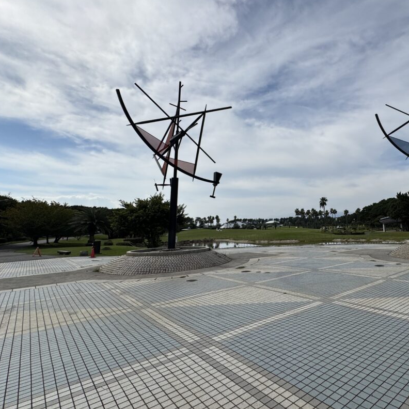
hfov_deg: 70.5
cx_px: 300
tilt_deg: +14.4
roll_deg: -0.4
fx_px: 267
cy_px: 184
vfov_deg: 74.6
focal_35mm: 20
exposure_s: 1/4132
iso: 40
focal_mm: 2.22
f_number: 2.2
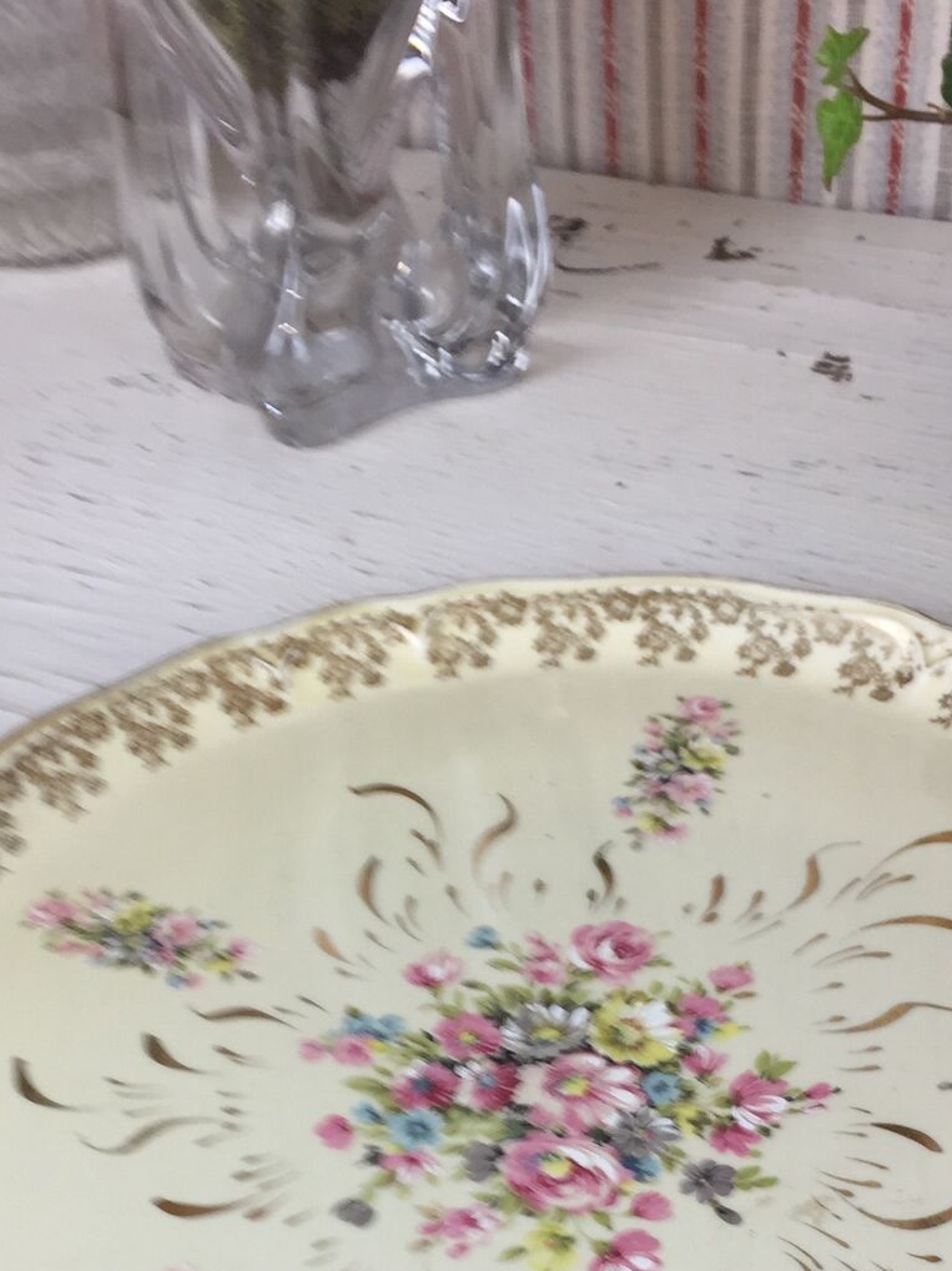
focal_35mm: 57
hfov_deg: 25.6
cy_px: 1140
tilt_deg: -46.3
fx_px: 2091
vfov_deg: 32.2
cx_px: 555
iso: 32
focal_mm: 4.15
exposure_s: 1/50
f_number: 2.2
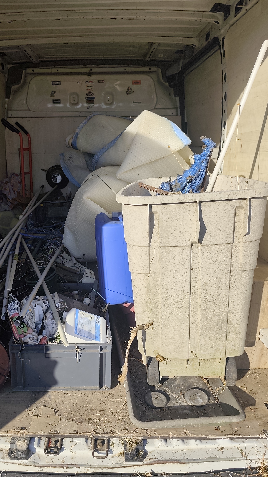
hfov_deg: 43.8
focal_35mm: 26
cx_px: 90
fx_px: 328
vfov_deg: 71.9
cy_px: 245
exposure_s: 1/997
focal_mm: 6.19
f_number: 1.65
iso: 50
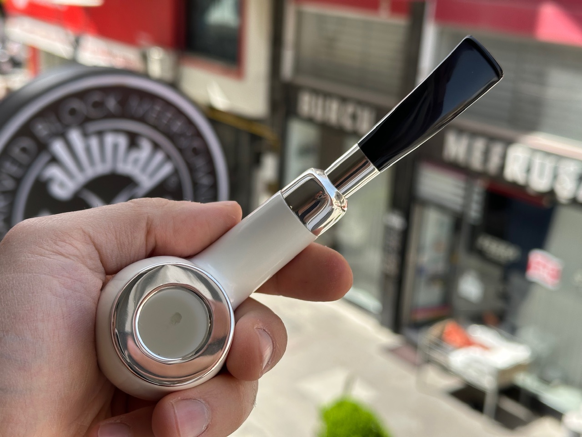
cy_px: 218
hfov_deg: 39.7
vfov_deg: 30.3
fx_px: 807
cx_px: 291
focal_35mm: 48
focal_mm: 6.86
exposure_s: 1/962
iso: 64
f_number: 1.78
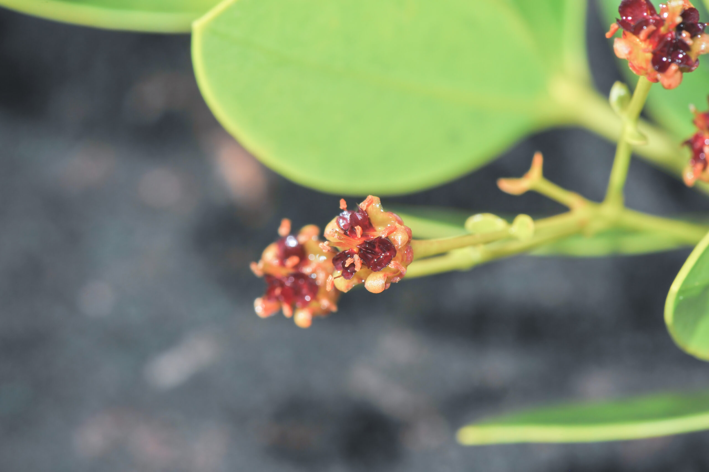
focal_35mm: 150
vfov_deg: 9.1
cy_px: 236
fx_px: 2952
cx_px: 354
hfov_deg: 13.7
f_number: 18
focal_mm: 150
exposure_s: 1/200
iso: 800
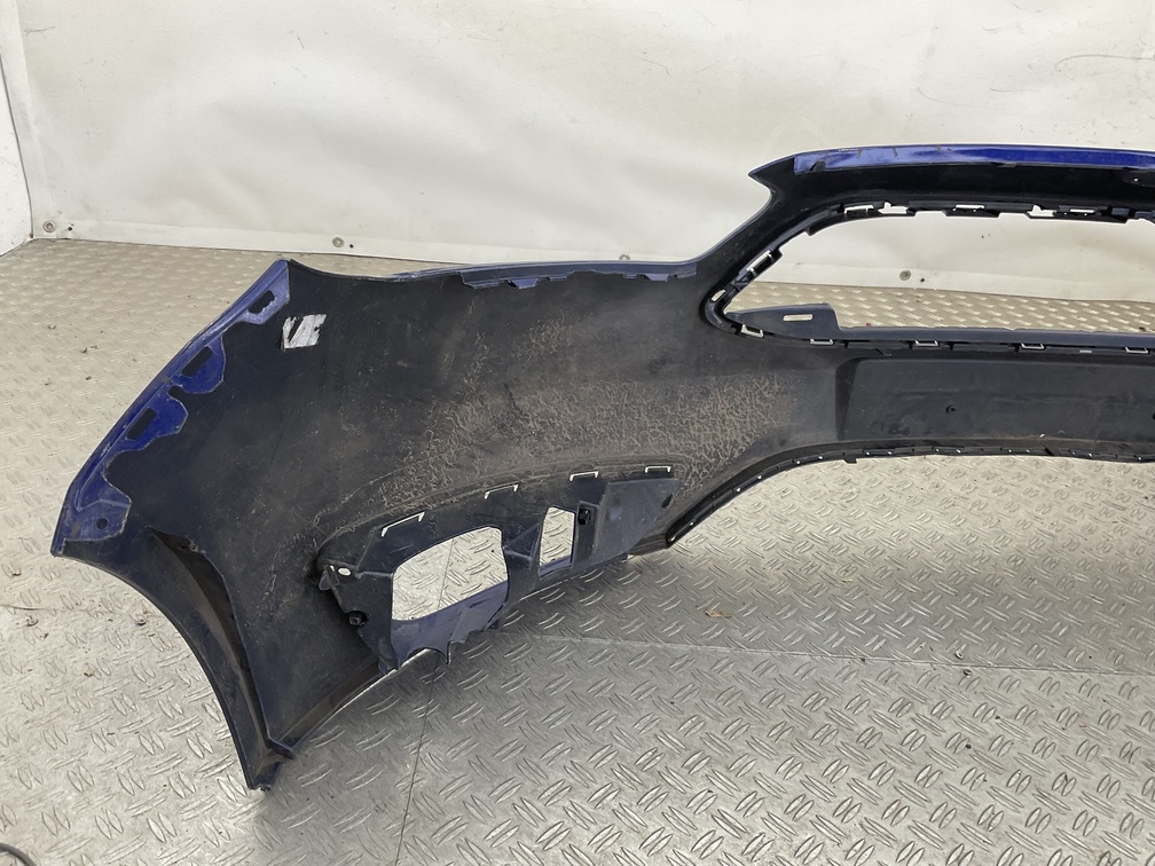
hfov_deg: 61.7
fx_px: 968
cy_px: 433
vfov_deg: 48.2
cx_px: 578
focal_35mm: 29
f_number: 1.8
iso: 32
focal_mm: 3
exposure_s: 1/120
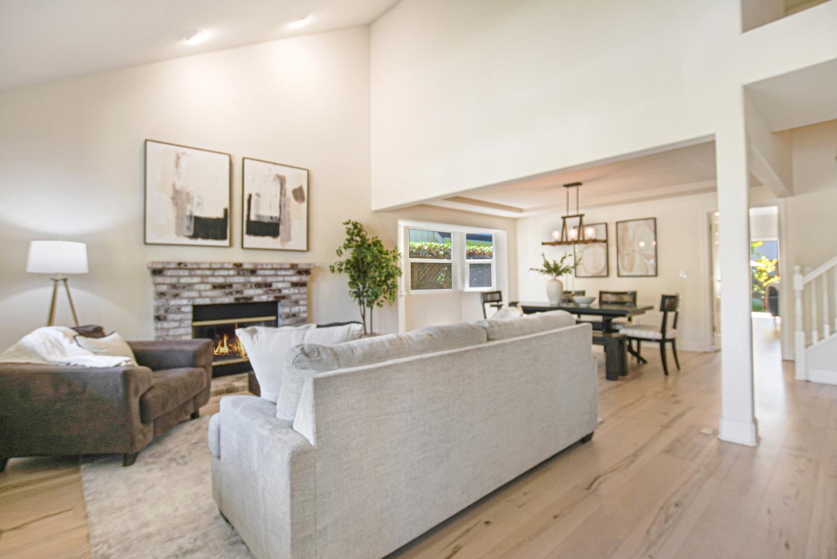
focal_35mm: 16
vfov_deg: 73.8
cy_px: 288
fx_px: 372
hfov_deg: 96.7
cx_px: 423
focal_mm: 10
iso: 100
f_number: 4
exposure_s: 1/60
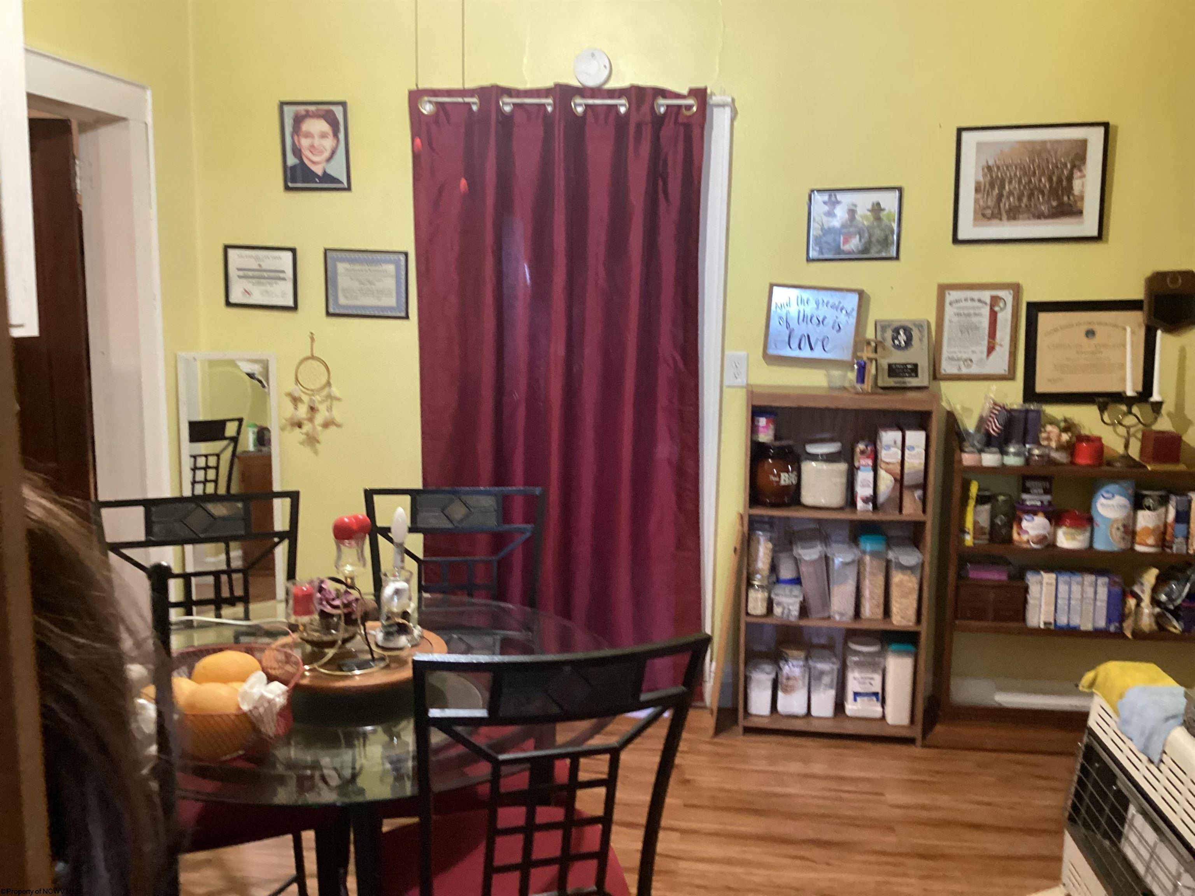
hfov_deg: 58.4
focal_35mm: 31
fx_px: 1070
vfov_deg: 45.4
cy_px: 448
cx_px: 598
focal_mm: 3.3
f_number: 2.4
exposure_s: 1/30
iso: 320
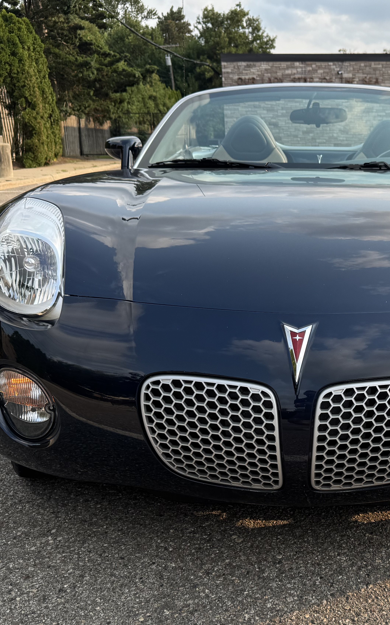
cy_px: 385
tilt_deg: -19.5
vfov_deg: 45.9
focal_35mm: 43
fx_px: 731
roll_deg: +0.1
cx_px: 326
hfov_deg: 29.0
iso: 80
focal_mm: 6.76
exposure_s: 1/1285
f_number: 1.78
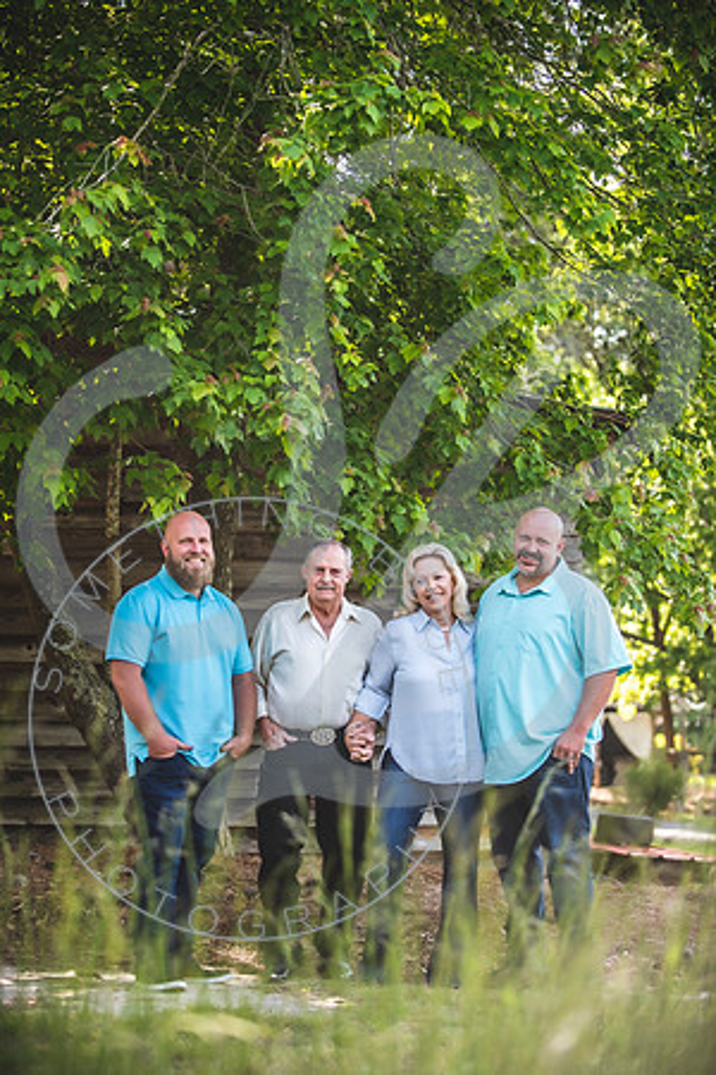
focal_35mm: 82
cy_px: 538
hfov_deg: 16.7
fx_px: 2446
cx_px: 358
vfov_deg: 24.8
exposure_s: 1/500
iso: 250
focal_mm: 82
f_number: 2.8
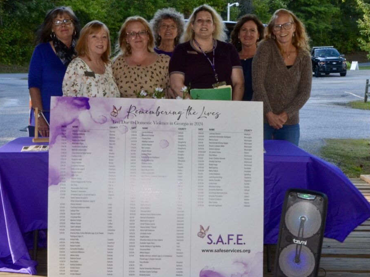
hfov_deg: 40.0
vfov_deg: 30.5
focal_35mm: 48
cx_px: 175
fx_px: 508
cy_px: 139
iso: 1250
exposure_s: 1/60
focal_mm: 29
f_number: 22
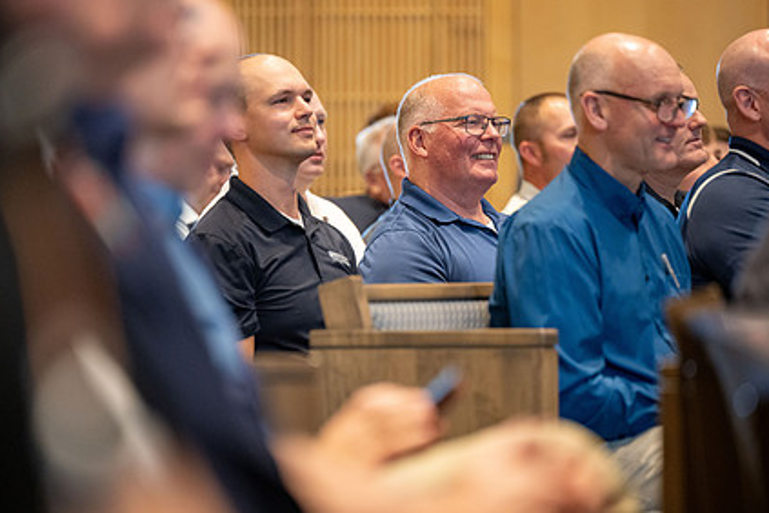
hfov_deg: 7.5
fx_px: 5852
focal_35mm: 274
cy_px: 317
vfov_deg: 5.0
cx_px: 349
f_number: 2.8
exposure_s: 1/100
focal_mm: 200
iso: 1250
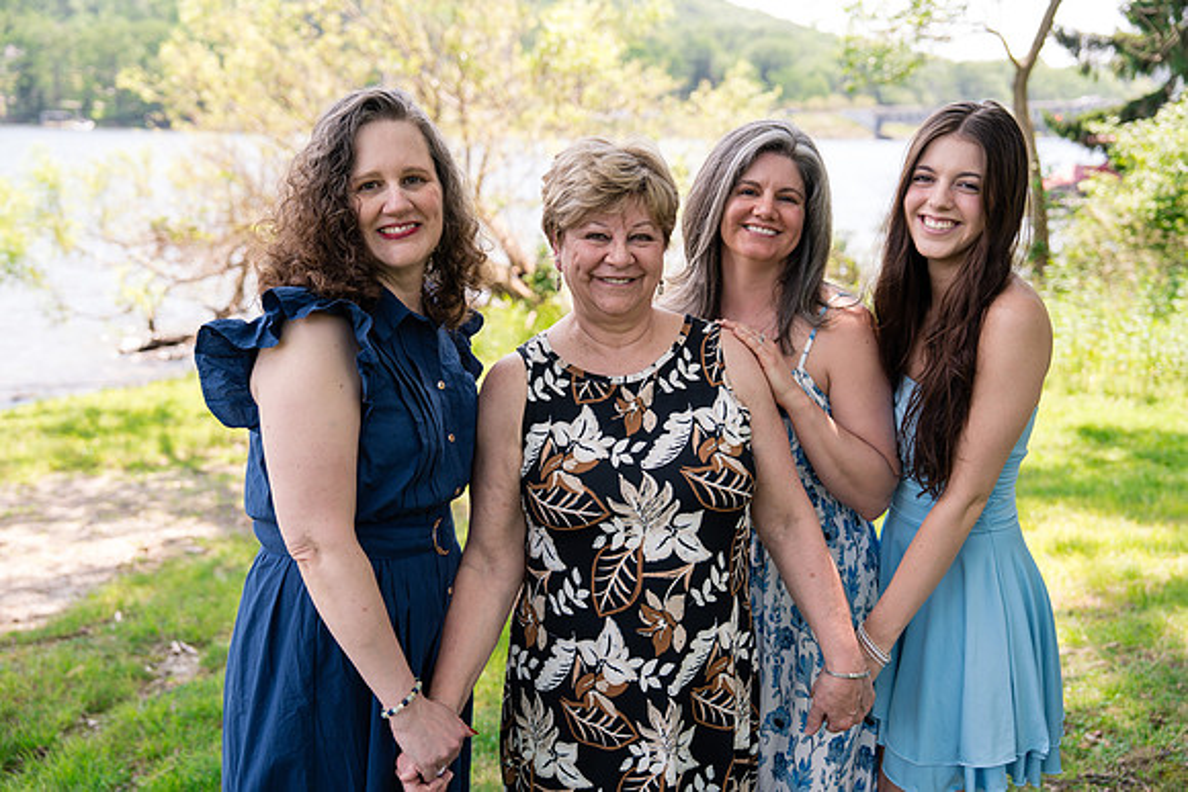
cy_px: 396
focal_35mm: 40
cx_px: 594
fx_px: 1320
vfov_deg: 33.4
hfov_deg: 48.4
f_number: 3.2
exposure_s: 1/250
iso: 125
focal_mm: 40
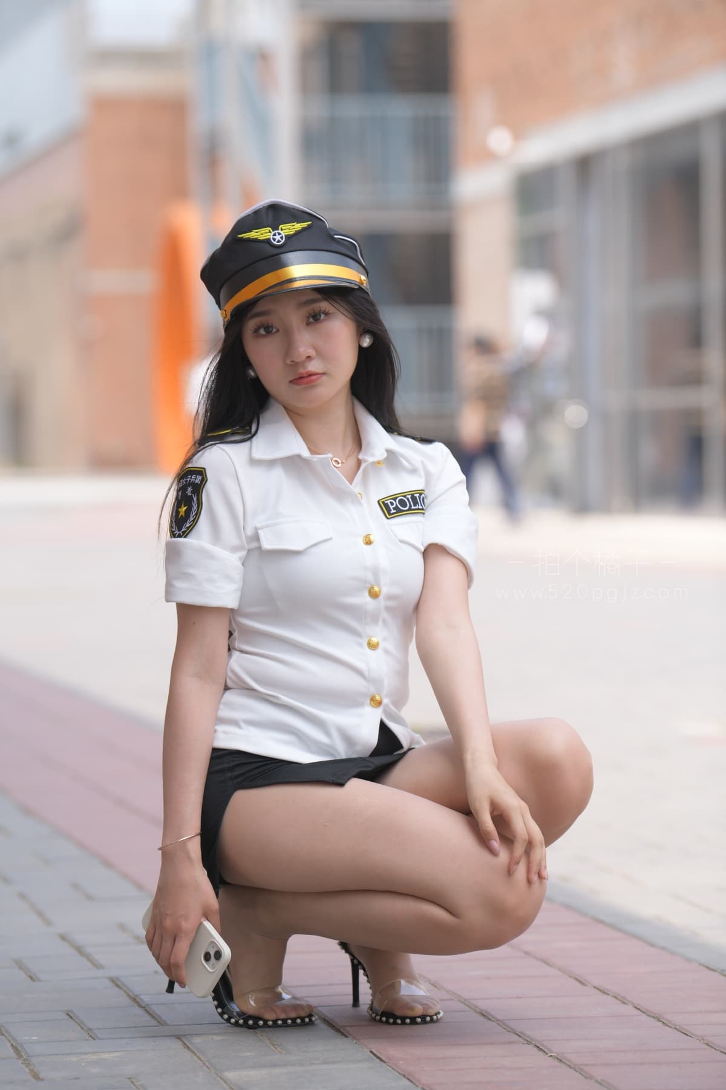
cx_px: 363
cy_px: 545
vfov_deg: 15.2
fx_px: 4083
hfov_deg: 10.2
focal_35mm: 135
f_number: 4
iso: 250
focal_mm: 135
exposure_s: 1/1000
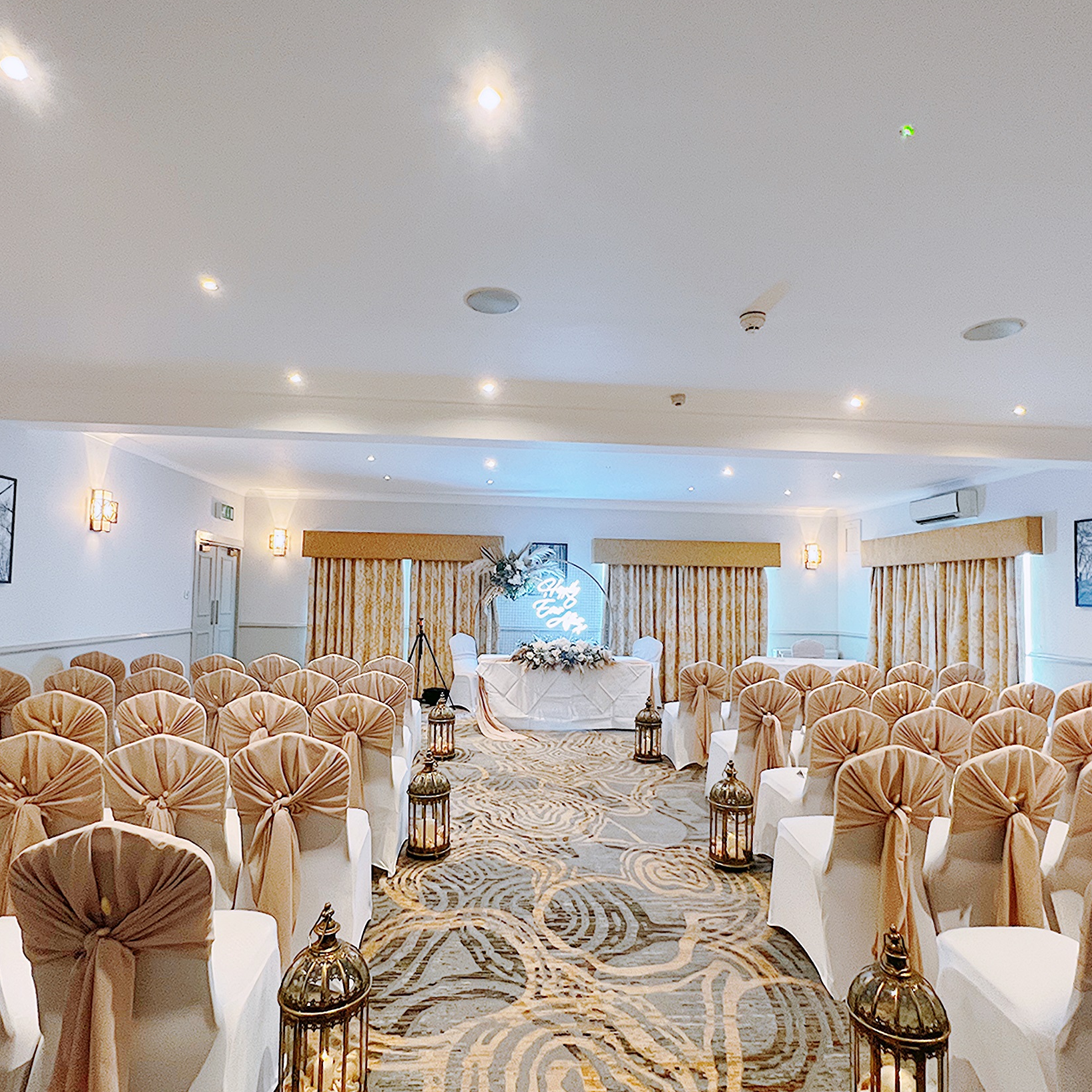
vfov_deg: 83.9
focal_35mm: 17
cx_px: 549
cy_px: 578
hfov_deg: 84.0
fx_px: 607
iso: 250
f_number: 1.8
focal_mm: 1.57
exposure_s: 1/50
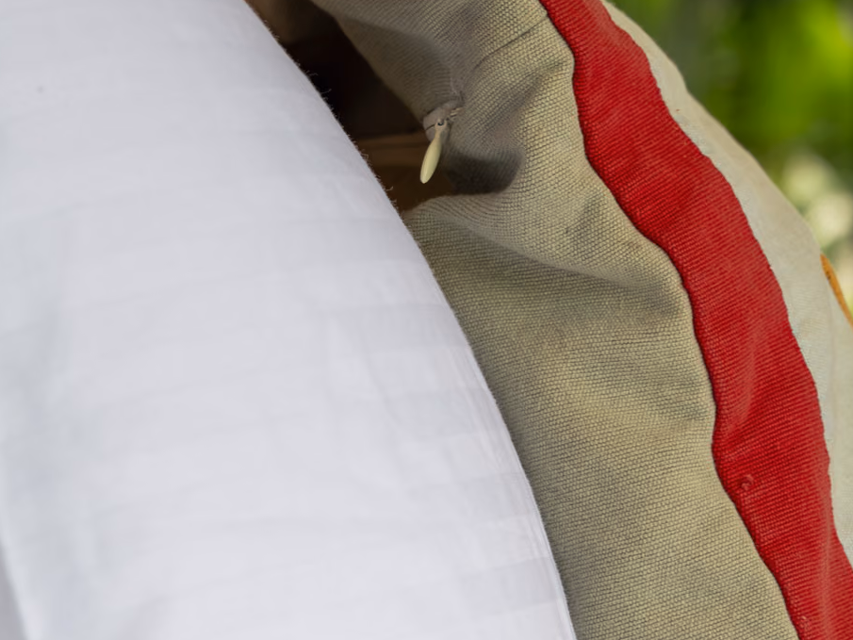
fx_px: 5028
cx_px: 756
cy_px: 319
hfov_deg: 9.7
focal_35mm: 204
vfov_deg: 7.3
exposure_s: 1/60
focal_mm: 75
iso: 100
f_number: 6.3
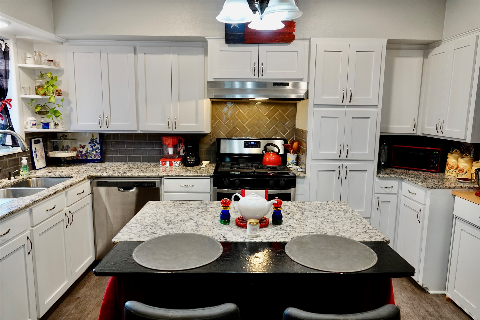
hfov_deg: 73.7
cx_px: 240
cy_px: 160
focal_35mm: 24
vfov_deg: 53.1
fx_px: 320
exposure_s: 1/30
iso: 160
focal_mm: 8.8
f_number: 2.4
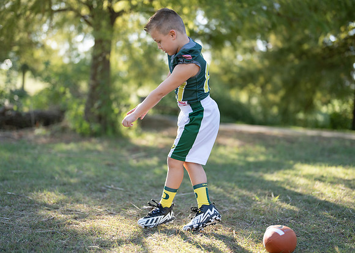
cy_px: 126
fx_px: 561
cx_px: 178
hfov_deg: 35.1
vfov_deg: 25.5
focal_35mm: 56
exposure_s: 1/1250
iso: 100
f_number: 1.2
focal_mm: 50
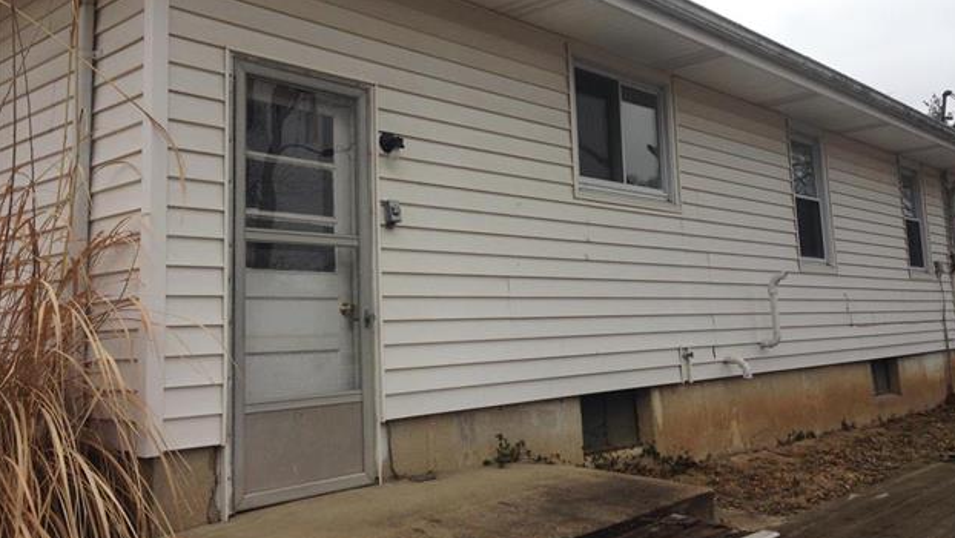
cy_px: 192
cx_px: 485
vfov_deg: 31.8
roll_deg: +3.5
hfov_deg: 54.0
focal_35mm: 37
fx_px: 937
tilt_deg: +13.0
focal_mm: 4.12
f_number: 2.4
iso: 50
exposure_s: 1/565
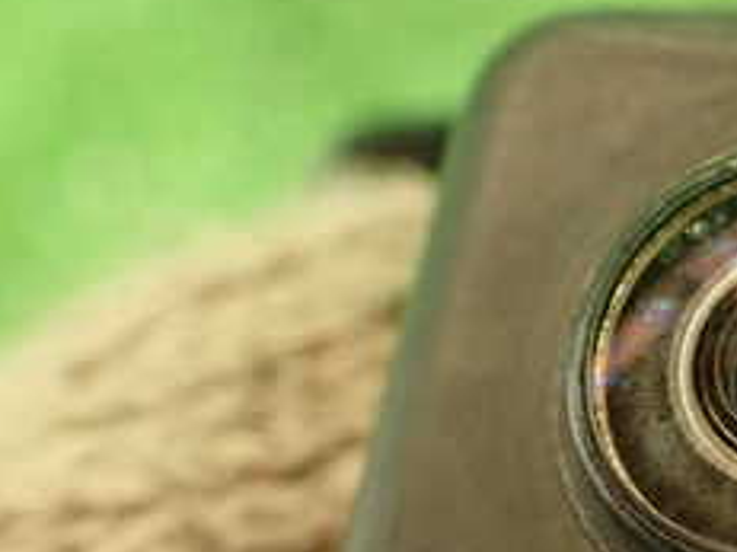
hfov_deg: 22.3
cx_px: 801
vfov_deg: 17.7
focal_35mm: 83
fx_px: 1766
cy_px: 415
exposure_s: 1/30
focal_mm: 5.79
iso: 400
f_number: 2.4
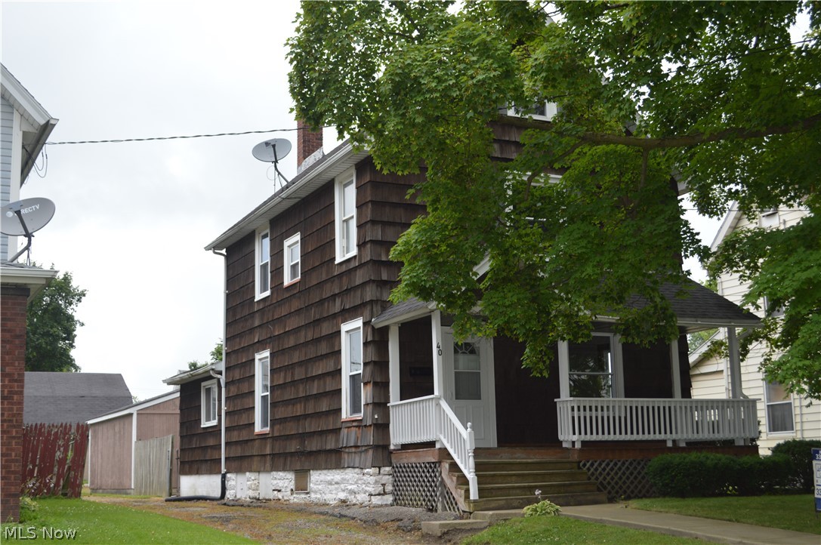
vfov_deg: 28.0
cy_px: 272
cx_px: 410
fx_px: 1093
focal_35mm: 48
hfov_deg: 41.2
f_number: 4.8
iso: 280
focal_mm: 32
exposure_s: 1/125
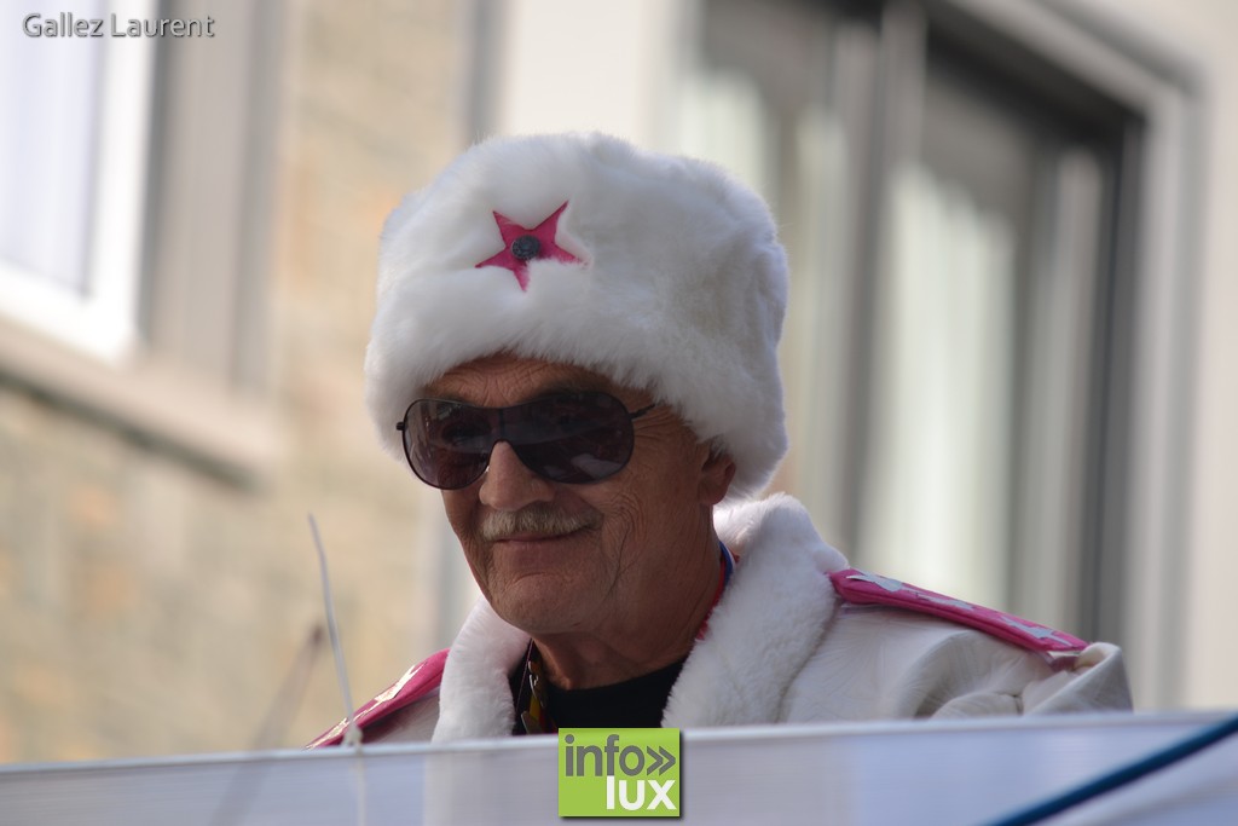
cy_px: 413
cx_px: 619
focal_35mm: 225
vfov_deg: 6.1
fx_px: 7738
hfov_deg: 9.1
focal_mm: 150
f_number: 4
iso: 100
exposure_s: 1/500
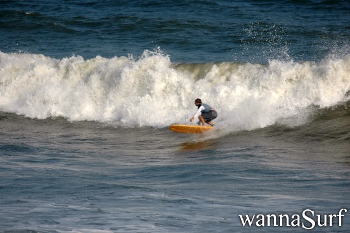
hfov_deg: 3.4
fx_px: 5828
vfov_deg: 2.3
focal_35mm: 600
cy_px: 116
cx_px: 175
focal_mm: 400
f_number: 5.6
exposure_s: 1/1000
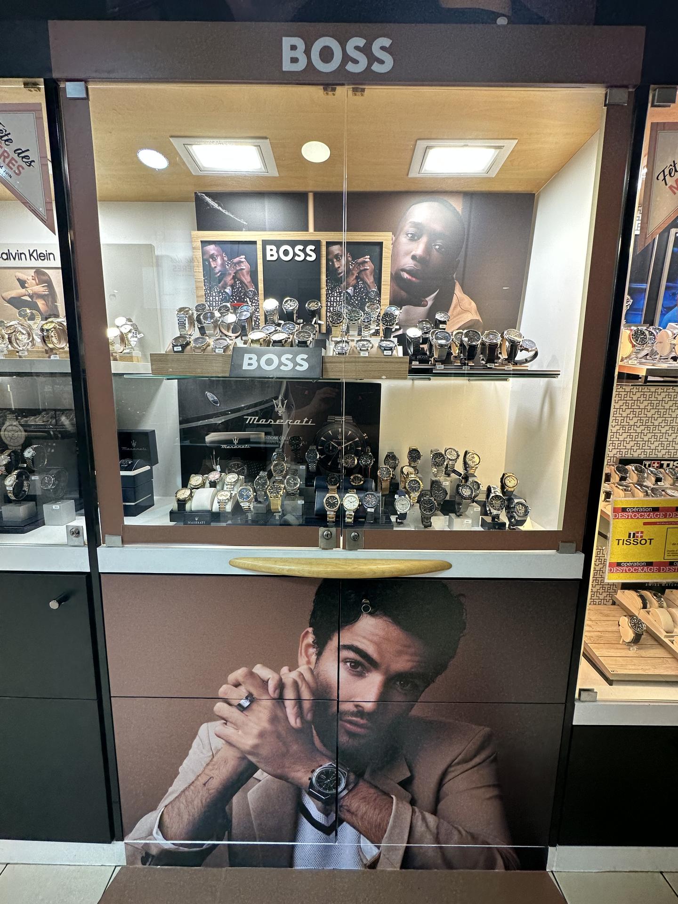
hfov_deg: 85.7
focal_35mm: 14
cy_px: 452
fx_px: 366
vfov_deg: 102.1
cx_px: 339
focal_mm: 2.22
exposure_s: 1/100
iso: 64
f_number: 2.2
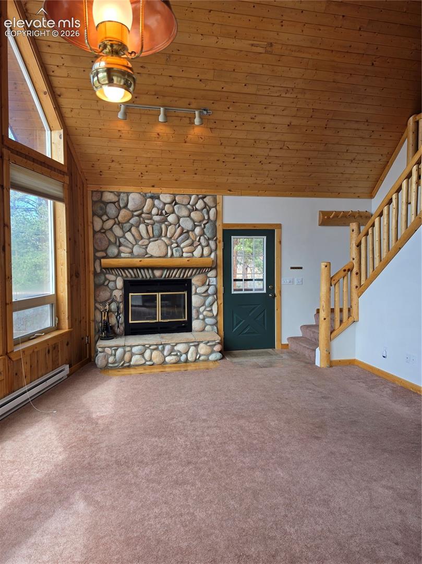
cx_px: 211
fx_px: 374
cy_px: 282
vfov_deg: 73.9
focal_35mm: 23
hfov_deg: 58.8
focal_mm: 6.5
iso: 20
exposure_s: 1/120
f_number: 1.4
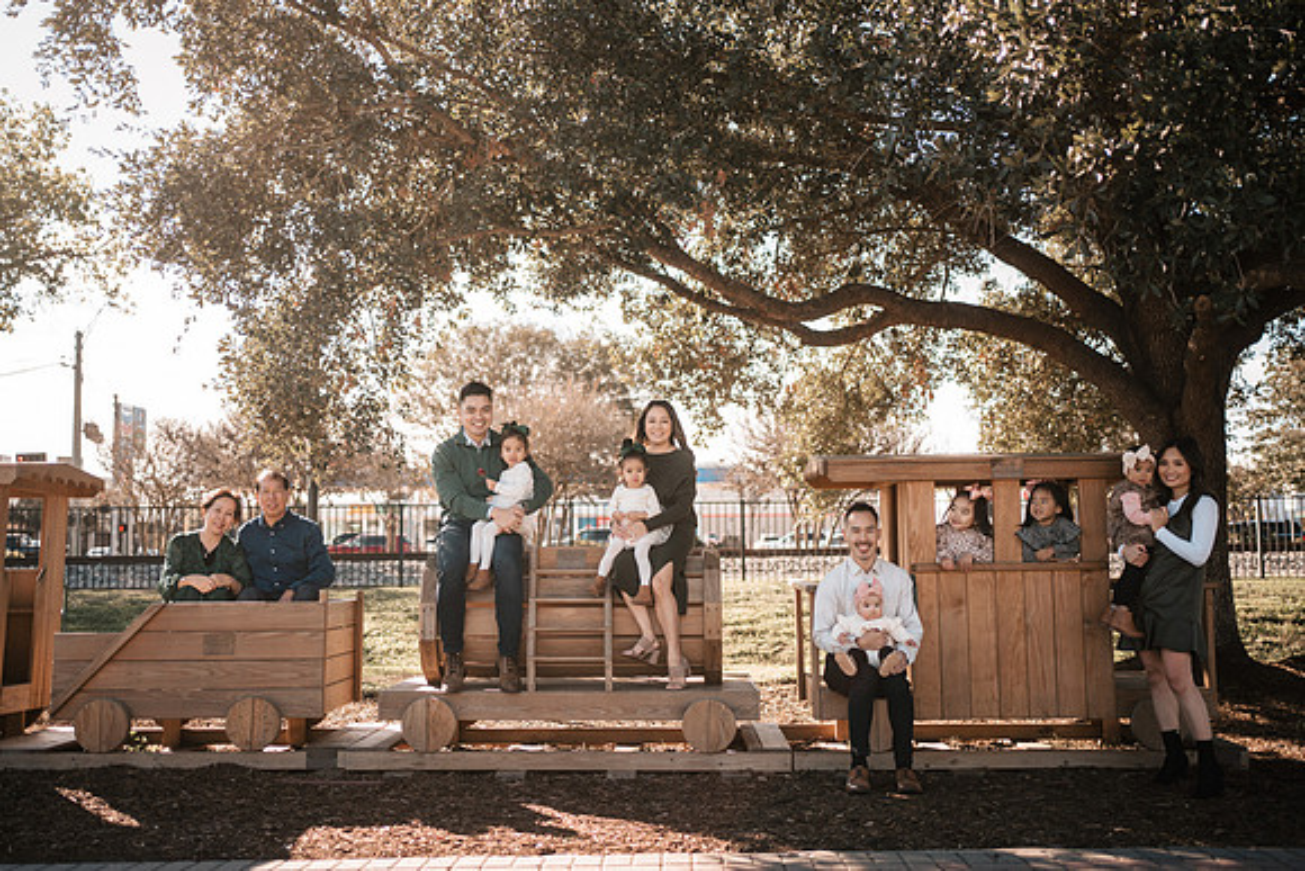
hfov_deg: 54.1
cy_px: 436
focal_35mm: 35
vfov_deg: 37.6
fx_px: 1278
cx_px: 652
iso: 80
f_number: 1.8
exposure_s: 1/800
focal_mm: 35
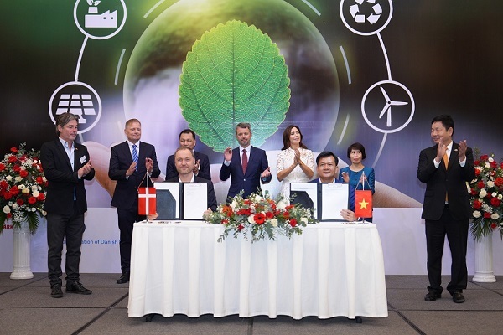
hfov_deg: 46.4
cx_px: 252
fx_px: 587
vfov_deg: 31.9
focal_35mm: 42
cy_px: 168
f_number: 2.8
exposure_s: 1/160
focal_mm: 42
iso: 1250
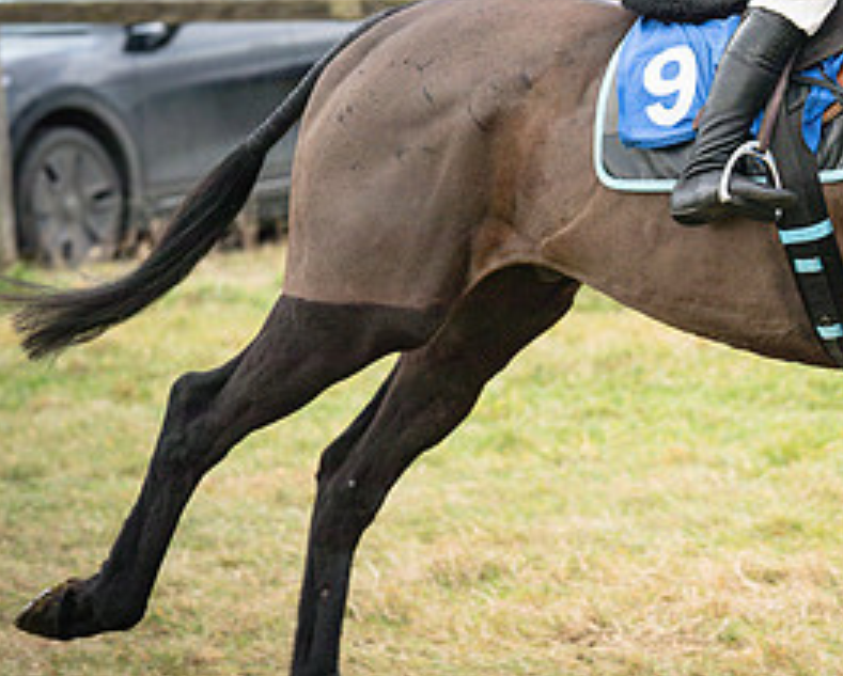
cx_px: 928
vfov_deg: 4.8
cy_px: 70
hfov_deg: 5.9
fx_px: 8118
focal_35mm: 325
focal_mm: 135
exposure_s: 1/1000
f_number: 4.5
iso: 500
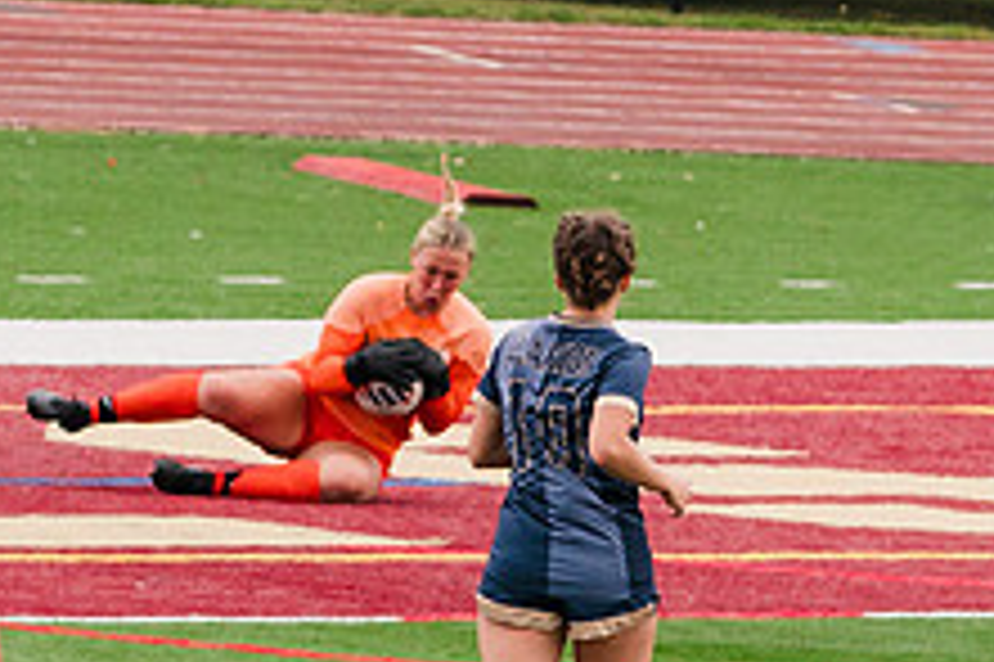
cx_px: 632
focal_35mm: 910
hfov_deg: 2.3
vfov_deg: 1.5
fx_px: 25107
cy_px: 447
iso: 800
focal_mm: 200
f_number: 5.6
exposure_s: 1/1600
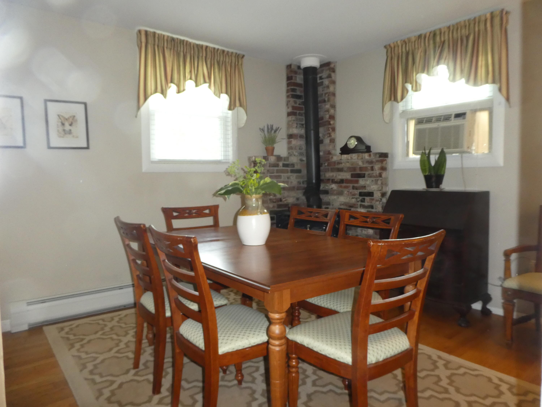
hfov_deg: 71.6
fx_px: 376
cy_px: 204
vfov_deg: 56.8
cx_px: 271
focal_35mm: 24
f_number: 3.5
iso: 400
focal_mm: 4.3
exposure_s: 1/30
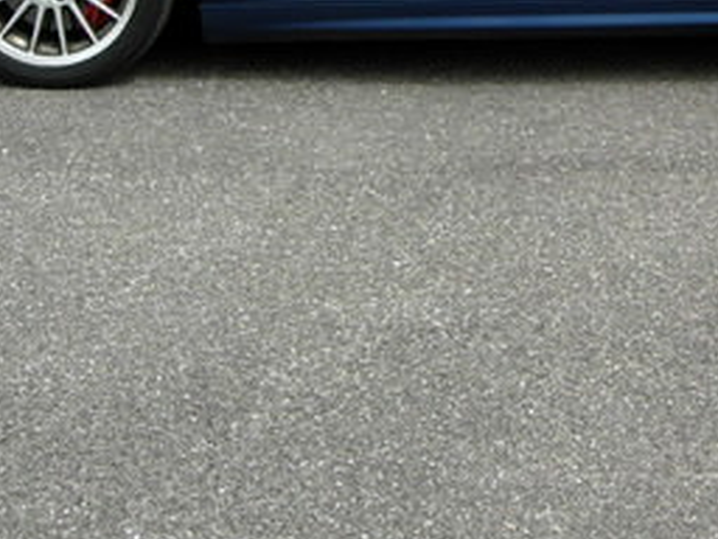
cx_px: 606
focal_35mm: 95
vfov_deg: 15.0
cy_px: -121
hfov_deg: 20.3
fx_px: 1970
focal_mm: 7.8
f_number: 4.8
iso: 79
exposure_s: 1/443
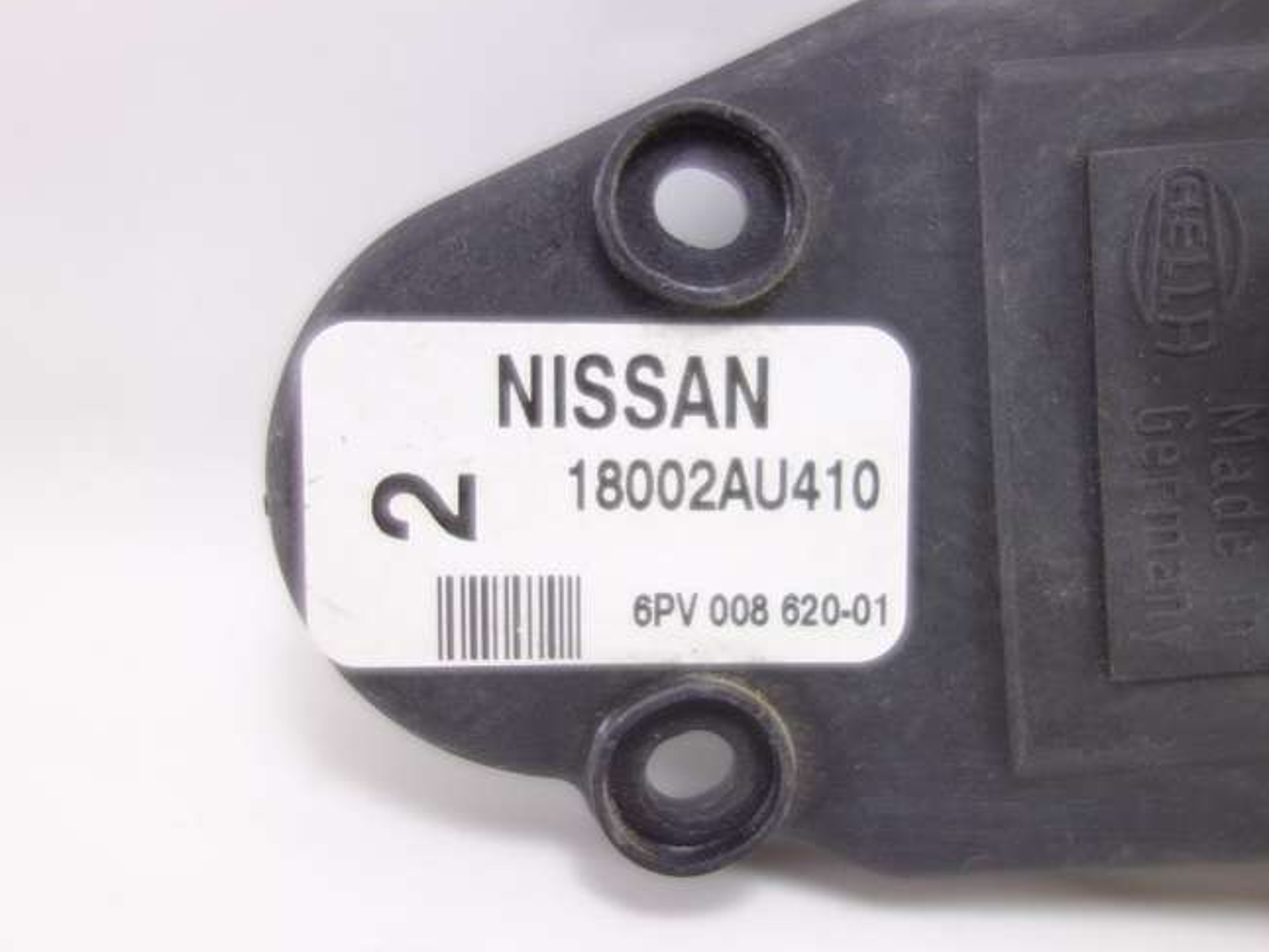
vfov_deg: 44.2
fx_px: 1174
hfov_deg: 56.7
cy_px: 451
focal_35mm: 32
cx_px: 690
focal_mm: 10.4
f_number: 1.8
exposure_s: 1/80
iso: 125
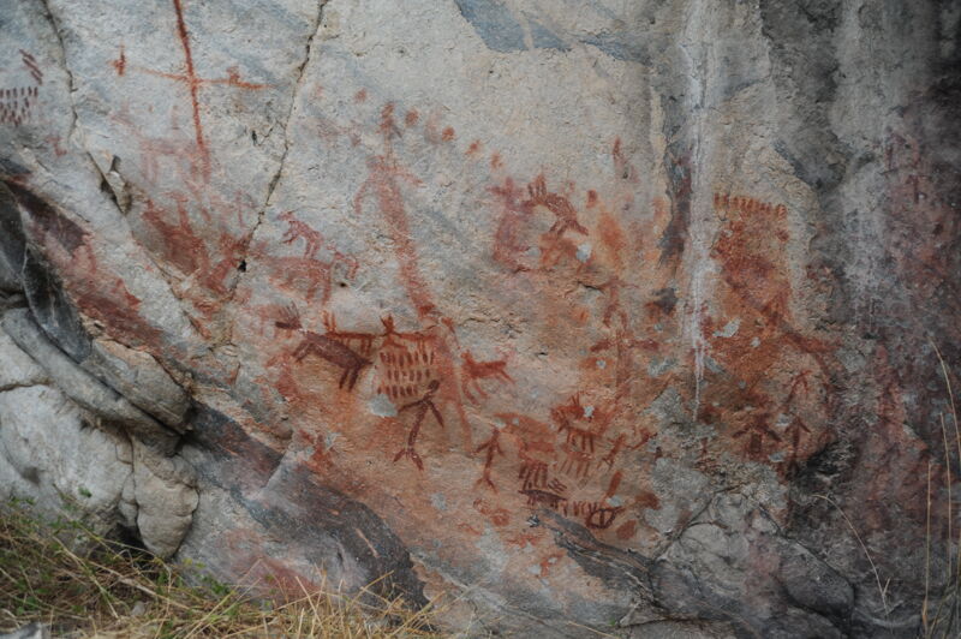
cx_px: 480
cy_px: 320
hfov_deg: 58.8
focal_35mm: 32
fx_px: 853
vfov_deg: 41.0
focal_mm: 32
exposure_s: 1/160
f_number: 3.2
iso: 200
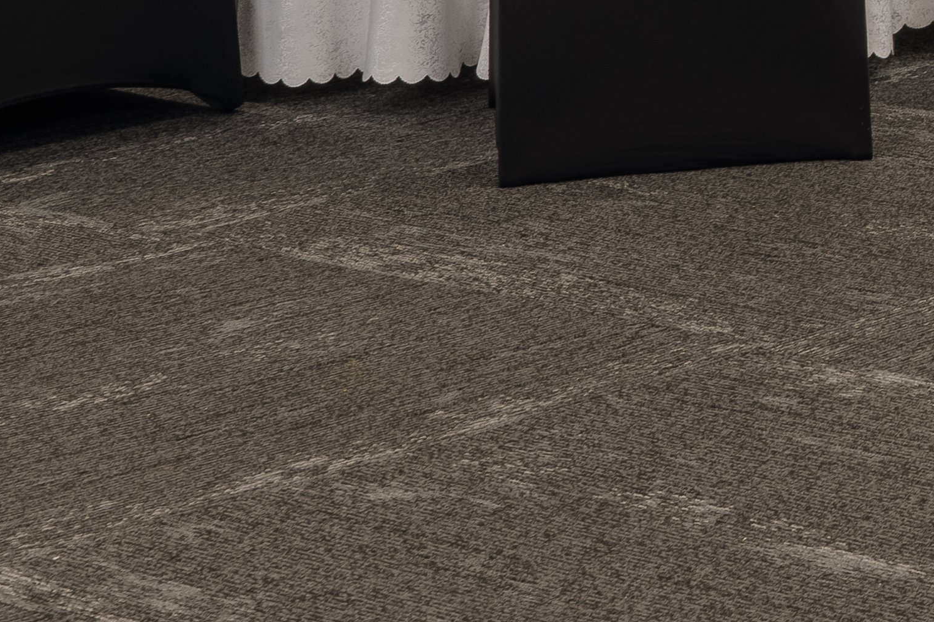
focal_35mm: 171
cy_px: -763
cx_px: 2097
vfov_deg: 7.6
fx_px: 4428
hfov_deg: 10.6
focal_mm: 31.5
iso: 32
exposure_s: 6
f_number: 10
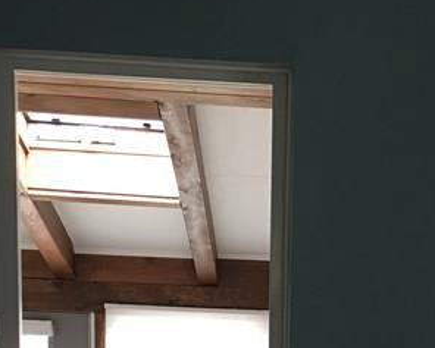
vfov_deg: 14.6
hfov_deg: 19.1
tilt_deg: -7.9
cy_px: 520
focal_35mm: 98
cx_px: 416
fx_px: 1262
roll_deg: -1.9
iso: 50
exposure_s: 1/15
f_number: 2.2
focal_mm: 4.15
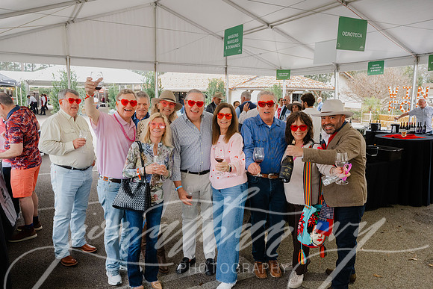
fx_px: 337
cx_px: 216
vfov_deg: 46.4
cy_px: 144
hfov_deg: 65.5
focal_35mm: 28
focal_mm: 28
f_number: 5.6
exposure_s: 1/320
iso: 2200
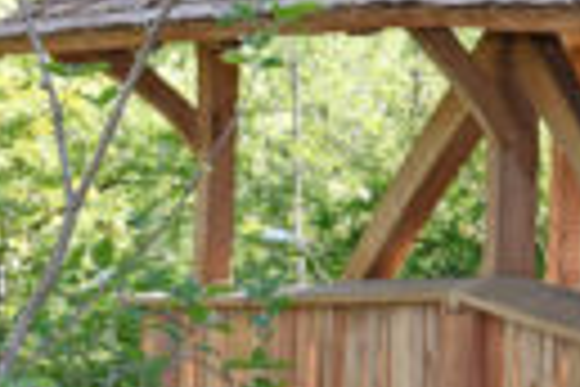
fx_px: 2561
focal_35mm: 159
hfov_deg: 12.1
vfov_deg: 8.6
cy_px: 254
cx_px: 962
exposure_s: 1/250
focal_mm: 27
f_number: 8
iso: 800
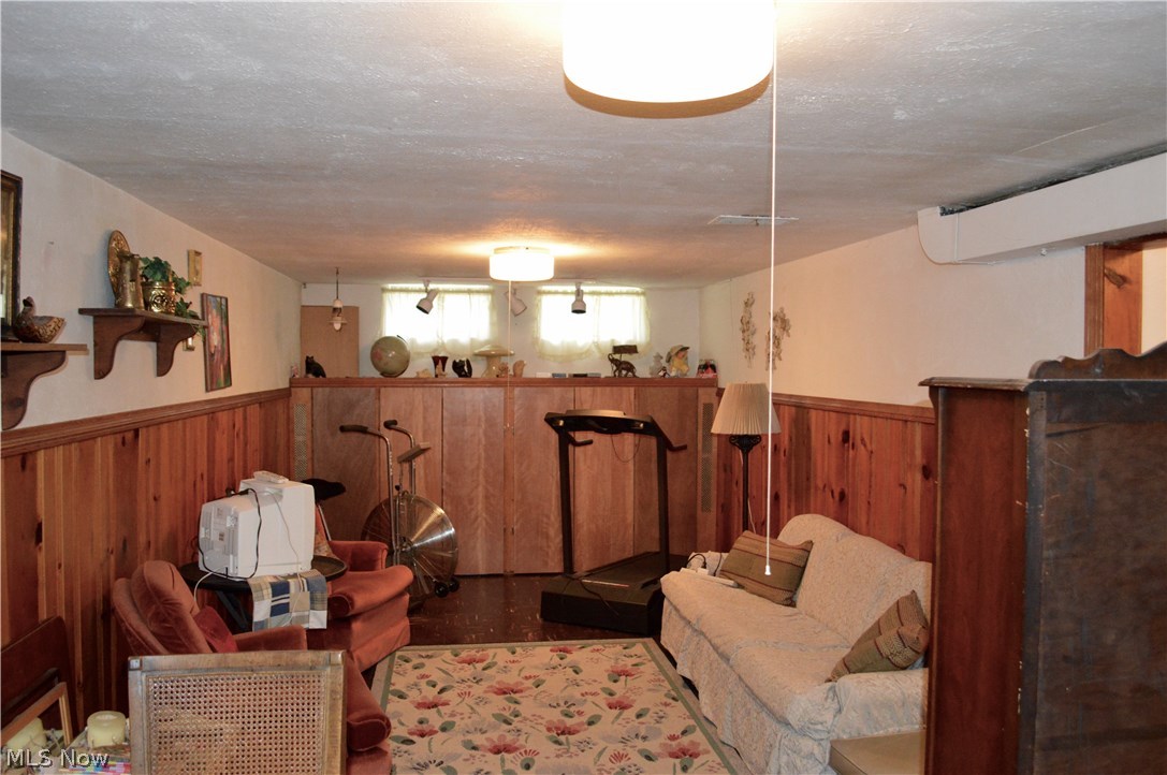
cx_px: 584
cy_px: 388
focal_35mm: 27
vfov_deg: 47.8
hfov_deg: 67.4
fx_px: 874
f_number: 3.5
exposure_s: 1/60
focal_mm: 18
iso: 2800
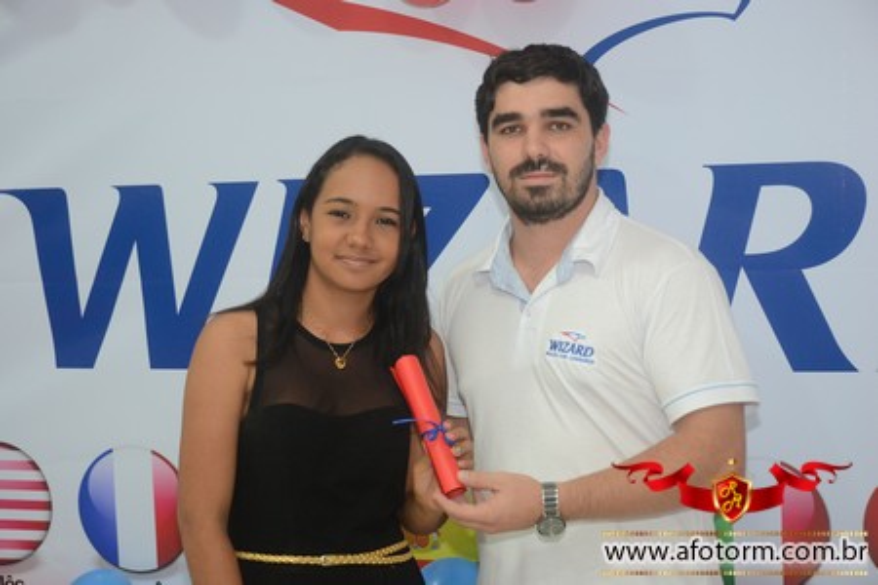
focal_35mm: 78
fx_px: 1902
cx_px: 439
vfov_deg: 17.5
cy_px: 292
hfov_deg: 26.0
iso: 1600
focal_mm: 52
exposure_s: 1/80
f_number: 5
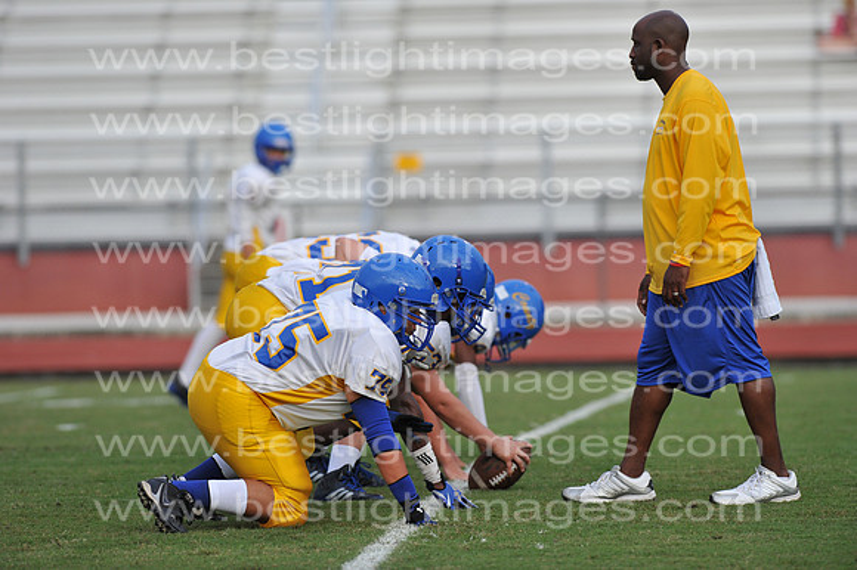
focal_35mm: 300
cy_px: 285
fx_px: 7137
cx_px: 428
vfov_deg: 4.6
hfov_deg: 6.9
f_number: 4
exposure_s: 1/3200
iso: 1000
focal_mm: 300
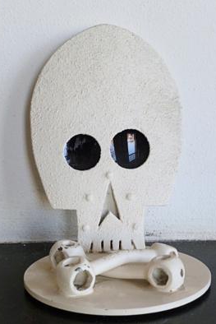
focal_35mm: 77
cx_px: 114
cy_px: 164
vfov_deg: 26.3
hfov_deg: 17.7
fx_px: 692
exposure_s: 1/40
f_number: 4.7
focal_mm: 13.2
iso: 400
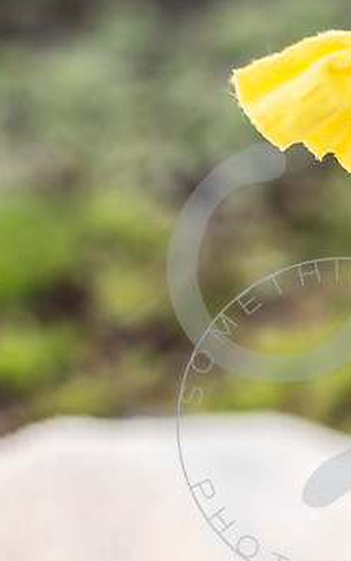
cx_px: 426
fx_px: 1316
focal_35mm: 86
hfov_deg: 14.7
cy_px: 288
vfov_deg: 24.1
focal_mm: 50
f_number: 2.8
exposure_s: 1/320
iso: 100
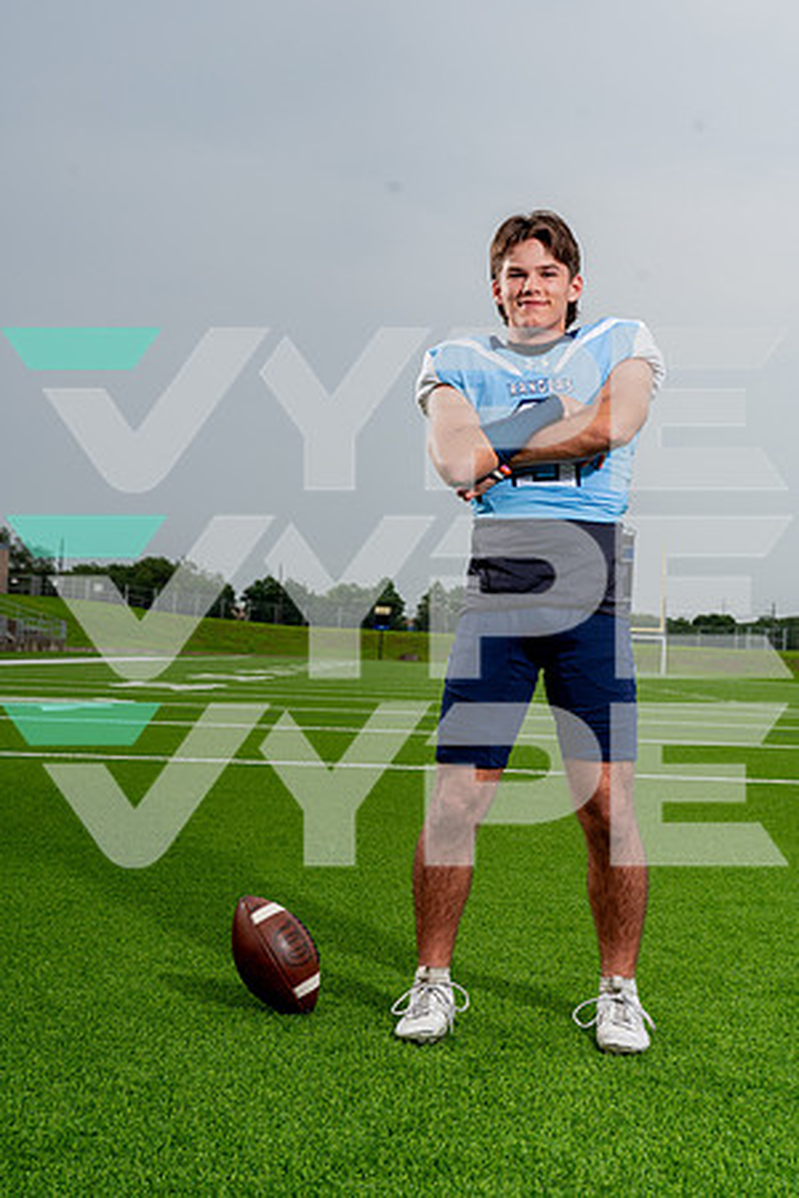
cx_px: 400
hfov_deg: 28.1
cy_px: 599
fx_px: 1598
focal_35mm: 48
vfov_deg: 41.1
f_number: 8
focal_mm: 48
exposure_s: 1/250
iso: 160
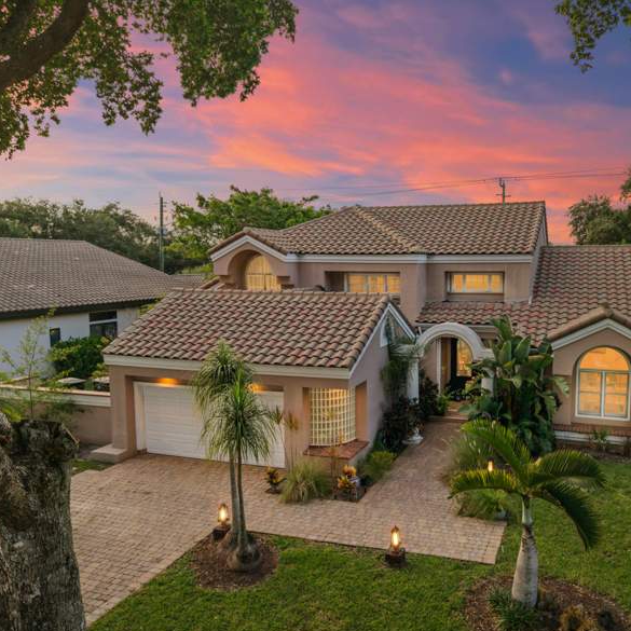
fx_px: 598
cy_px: 323
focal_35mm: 29
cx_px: 408
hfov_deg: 54.8
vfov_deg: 55.6
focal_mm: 8.7
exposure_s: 1/200
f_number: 1.8
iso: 200
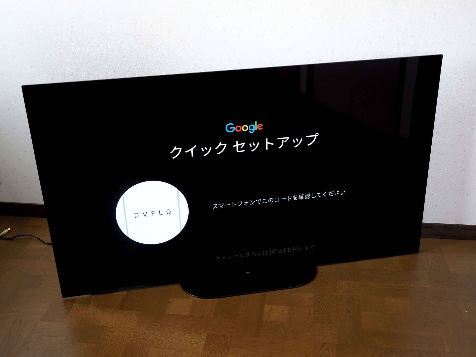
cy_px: 178
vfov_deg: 34.3
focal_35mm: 42
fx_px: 578
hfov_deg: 44.8
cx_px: 238
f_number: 2.8
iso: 640
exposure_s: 1/60
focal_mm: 21
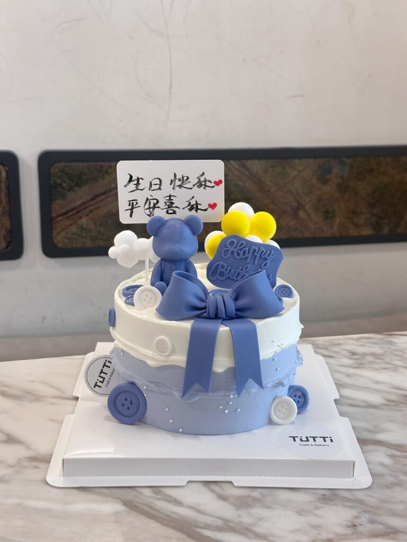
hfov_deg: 30.3
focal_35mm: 48
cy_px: 271
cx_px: 204
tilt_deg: -17.8
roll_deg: -1.6
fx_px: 752
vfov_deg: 39.7
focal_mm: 6.86
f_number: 1.78
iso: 200
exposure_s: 1/50
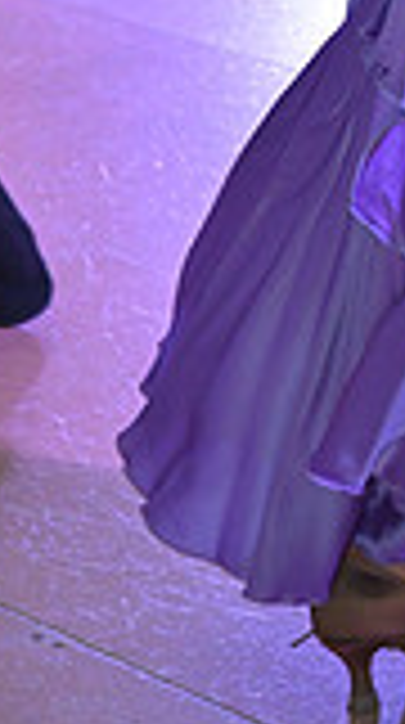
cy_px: -441
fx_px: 4719
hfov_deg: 4.8
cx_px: 767
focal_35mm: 246
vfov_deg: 8.5
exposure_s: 1/320
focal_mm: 65
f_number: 5
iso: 3200
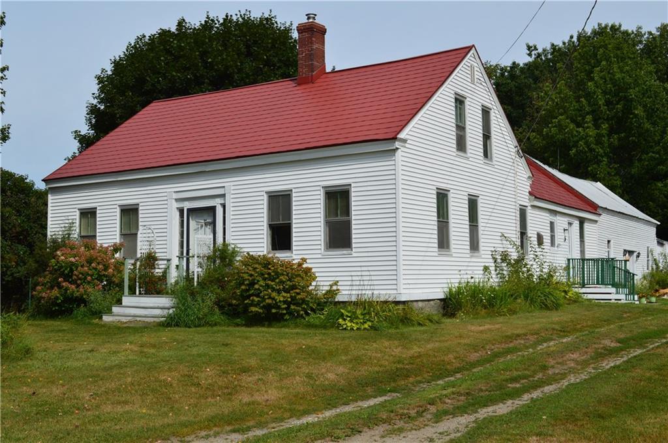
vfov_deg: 30.8
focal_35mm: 44
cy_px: 222
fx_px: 806
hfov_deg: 45.0
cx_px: 334
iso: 360
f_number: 11
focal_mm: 29
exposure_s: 1/500
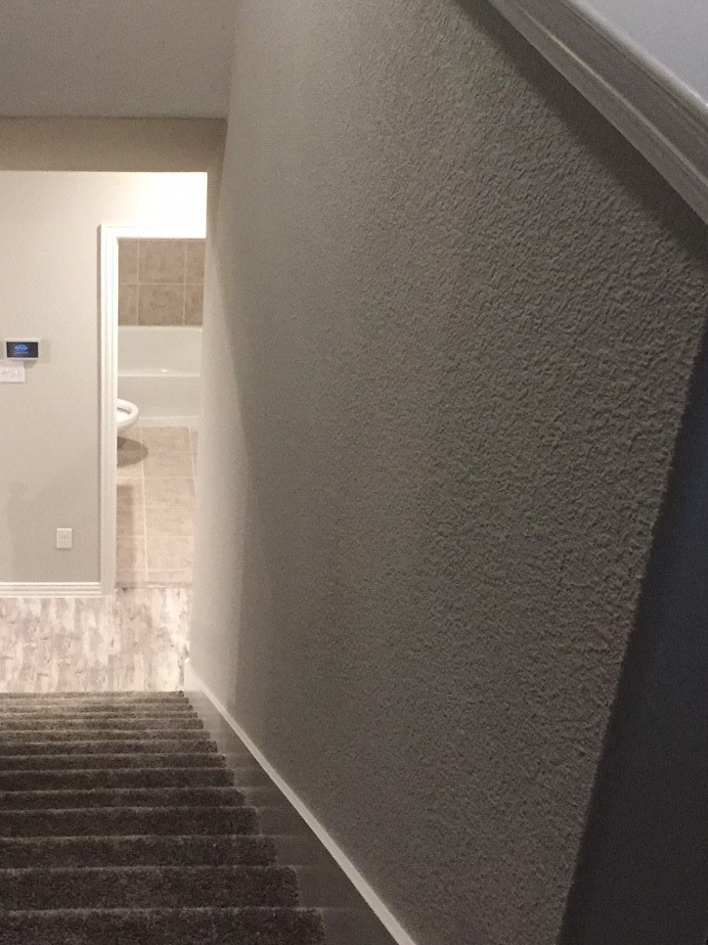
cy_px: 429
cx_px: 134
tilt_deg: -27.8
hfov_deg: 29.0
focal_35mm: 49
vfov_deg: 38.9
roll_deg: +2.8
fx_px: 1337
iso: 320
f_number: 2.2
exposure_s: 1/30
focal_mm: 4.15
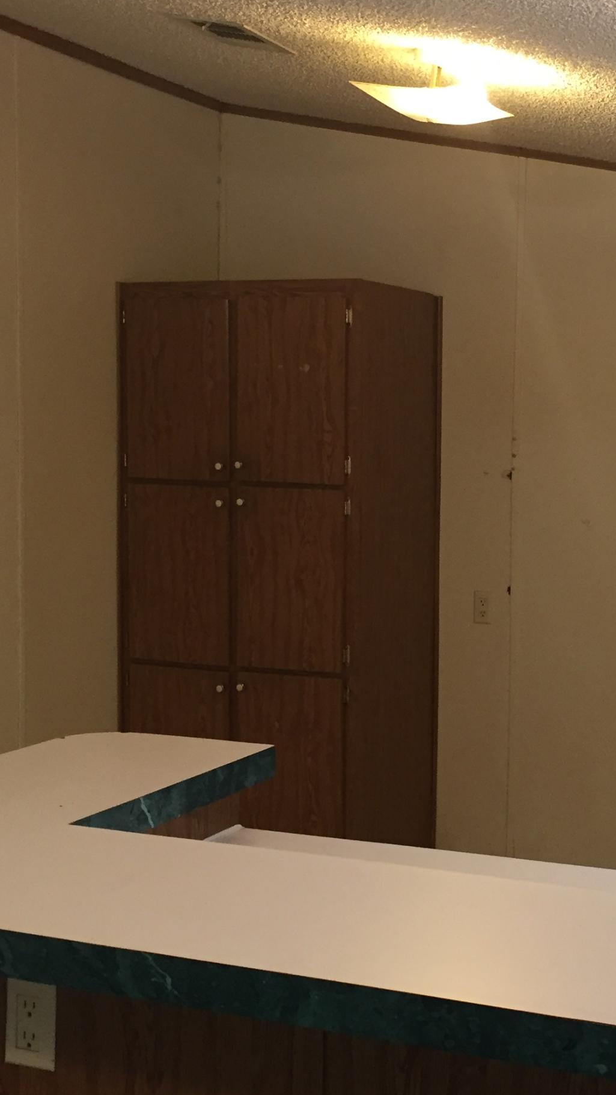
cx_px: 536
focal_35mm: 52
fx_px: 1510
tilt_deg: -4.4
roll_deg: -1.5
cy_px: 572
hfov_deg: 22.6
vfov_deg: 39.9
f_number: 2.2
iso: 125
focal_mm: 4.15
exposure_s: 1/30
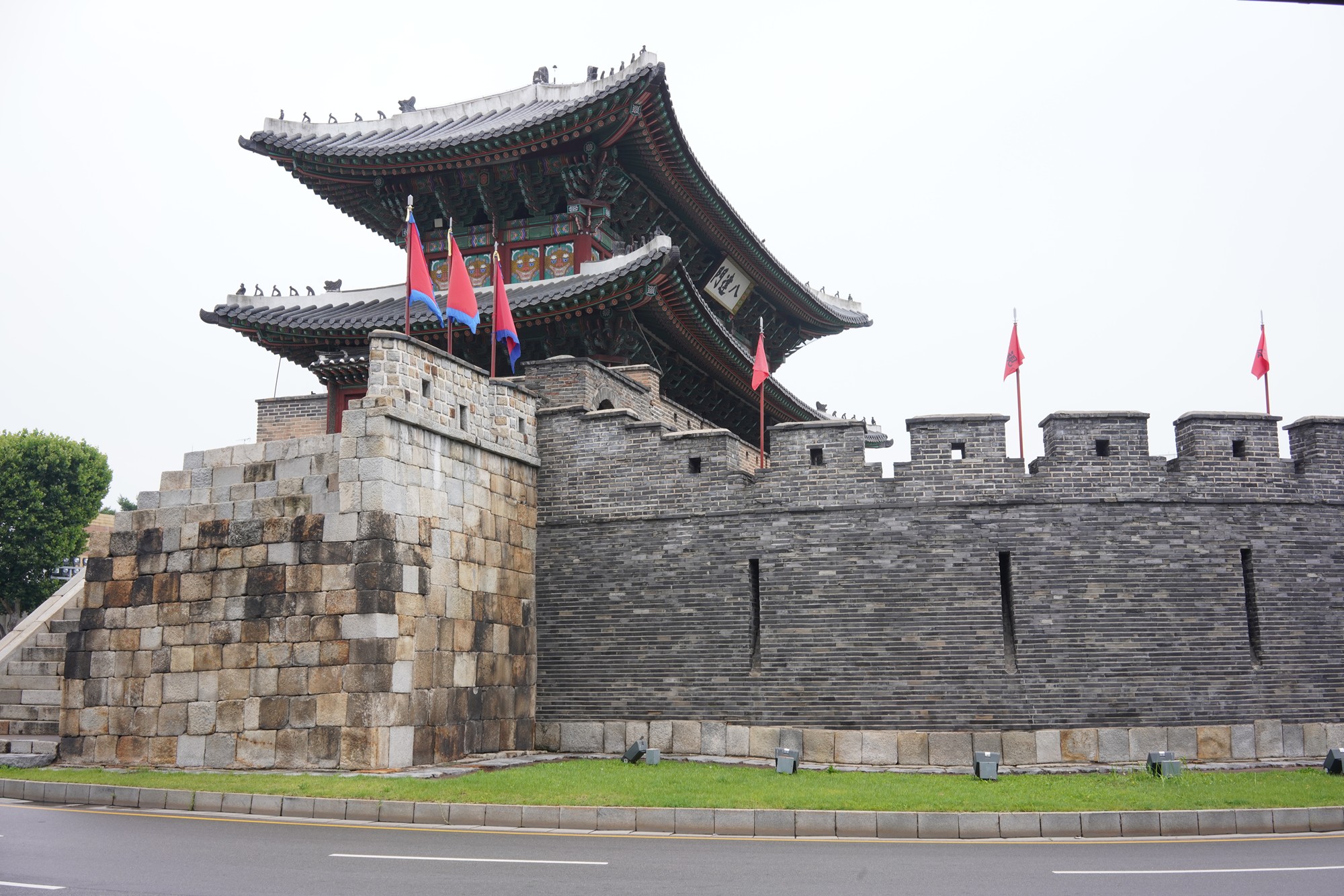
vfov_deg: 37.9
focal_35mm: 35
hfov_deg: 54.4
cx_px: 672
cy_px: 448
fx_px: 1307
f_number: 14
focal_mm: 35
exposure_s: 1/100
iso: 400
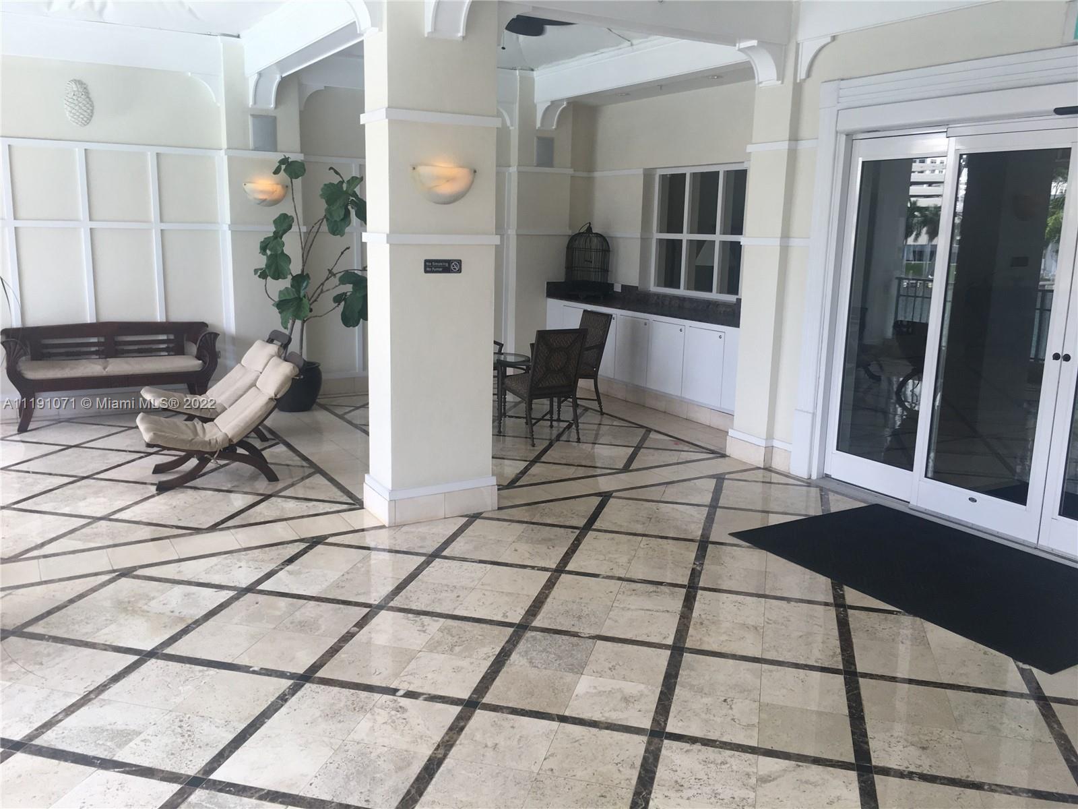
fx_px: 903
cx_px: 539
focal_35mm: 29
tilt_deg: -9.3
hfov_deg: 61.7
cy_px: 404
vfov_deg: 48.2
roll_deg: -1.9
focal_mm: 4.15
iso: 32
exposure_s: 1/120
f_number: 2.2
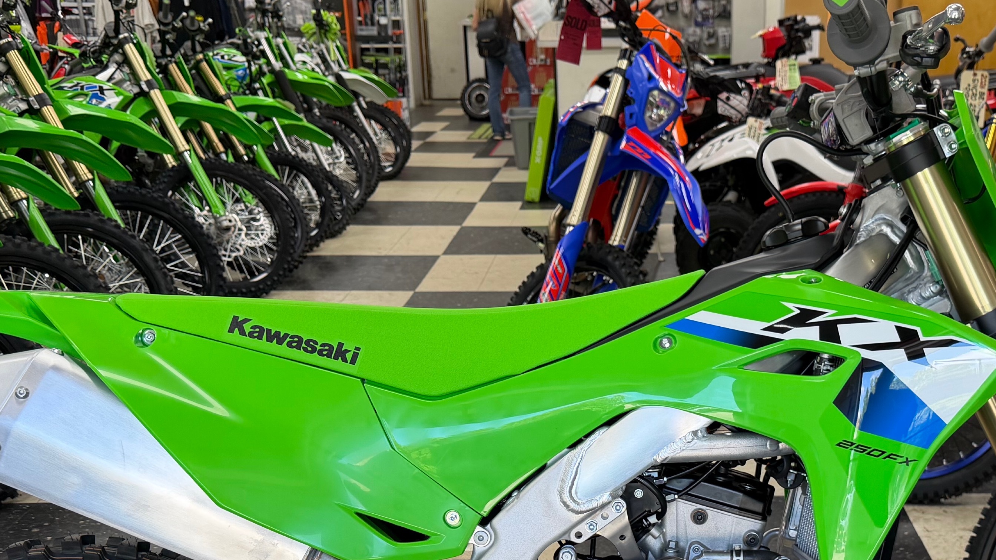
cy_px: 514
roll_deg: +0.5
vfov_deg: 25.1
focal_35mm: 46
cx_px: 651
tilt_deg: -22.6
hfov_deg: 44.0
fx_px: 1215
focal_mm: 6.76
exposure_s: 1/120
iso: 125
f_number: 1.78
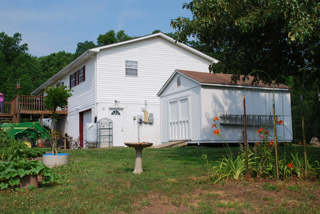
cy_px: 107
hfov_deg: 42.3
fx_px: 414
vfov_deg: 29.0
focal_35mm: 46
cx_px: 160
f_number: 8
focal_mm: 31
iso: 100
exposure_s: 1/250
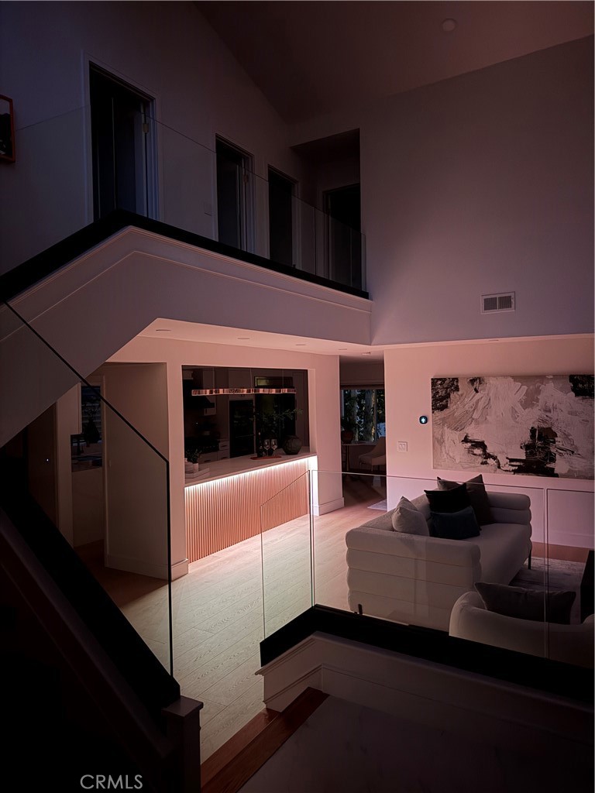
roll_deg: +1.8
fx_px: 550
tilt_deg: -1.3
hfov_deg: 56.8
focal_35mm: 24
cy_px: 396
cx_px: 298
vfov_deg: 71.6
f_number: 1.78
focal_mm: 6.76
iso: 1000
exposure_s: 1/5
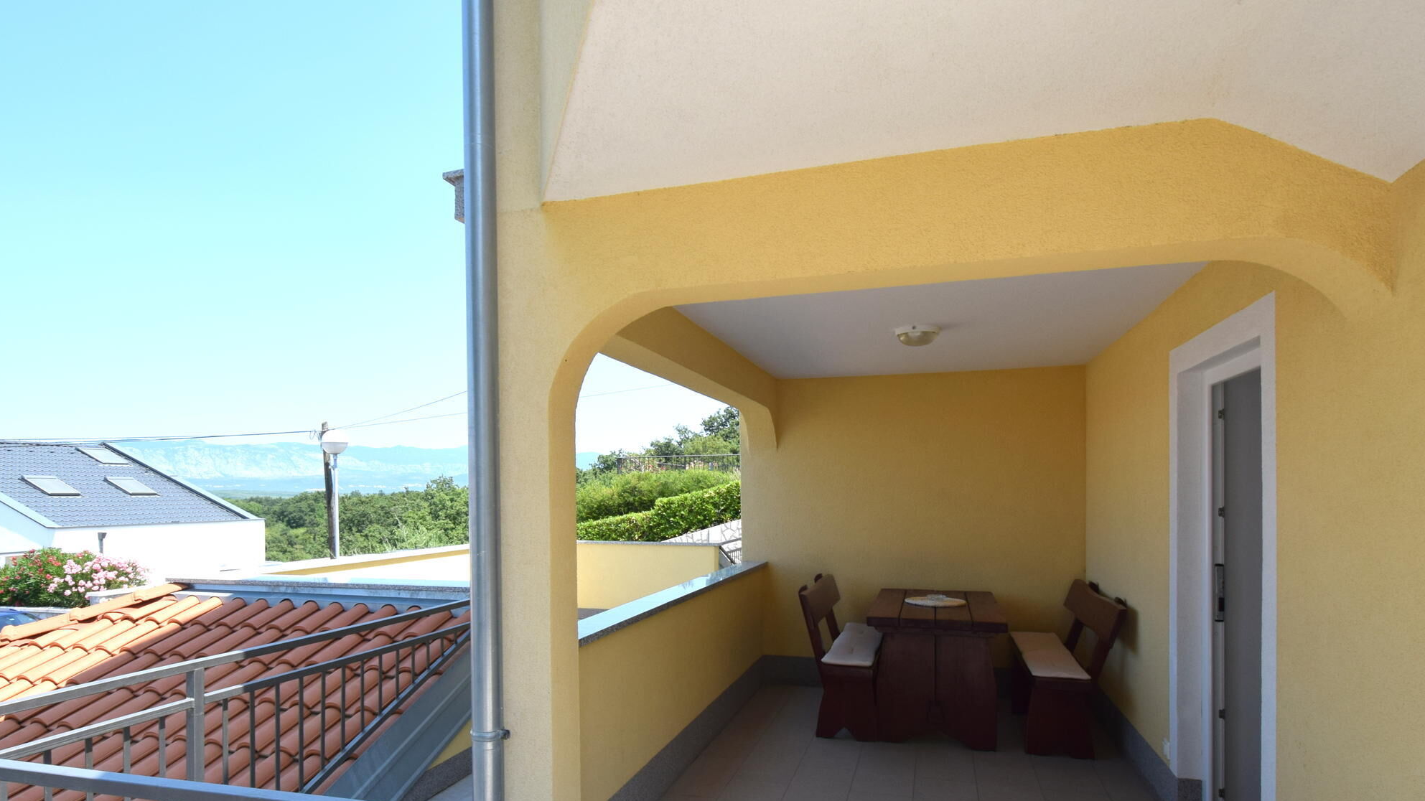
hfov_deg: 89.4
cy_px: 482
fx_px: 718
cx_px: 661
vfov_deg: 57.8
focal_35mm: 19
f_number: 8
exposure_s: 1/250
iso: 220
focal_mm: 10
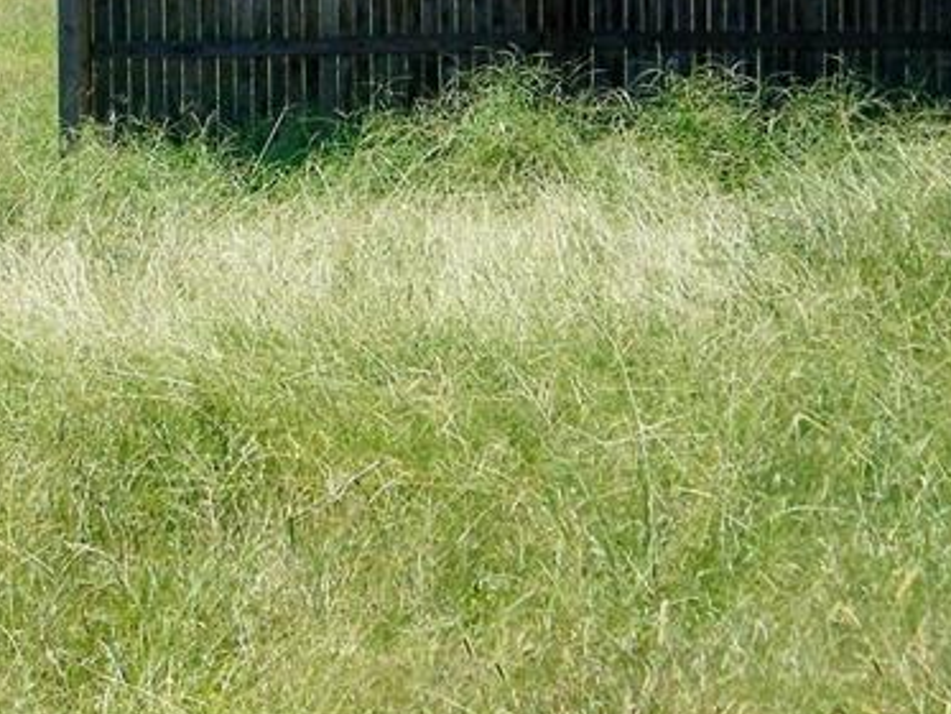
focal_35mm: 107
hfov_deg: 18.3
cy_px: 54
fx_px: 2941
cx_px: 637
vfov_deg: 13.7
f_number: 7.6
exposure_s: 1/250
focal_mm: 7
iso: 80
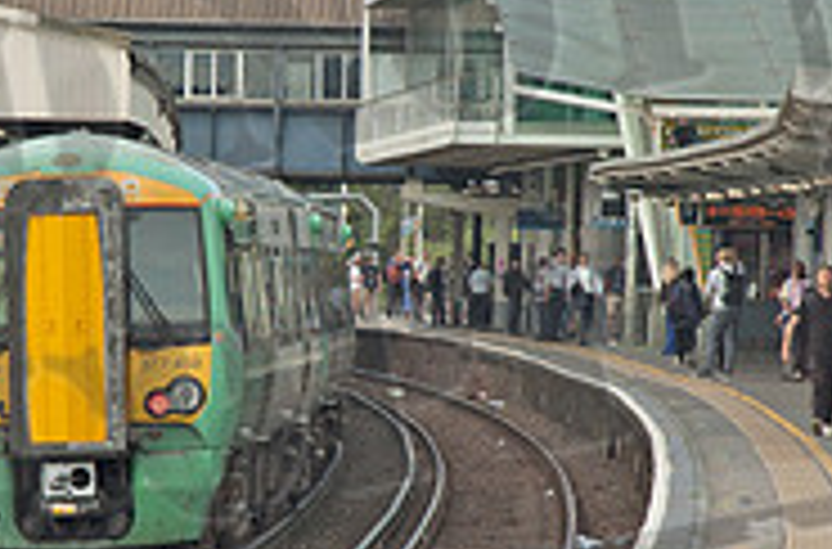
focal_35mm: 330
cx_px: 265
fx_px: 7601
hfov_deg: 6.3
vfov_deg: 4.1
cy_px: 220
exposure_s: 1/400
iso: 200
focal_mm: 70
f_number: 5
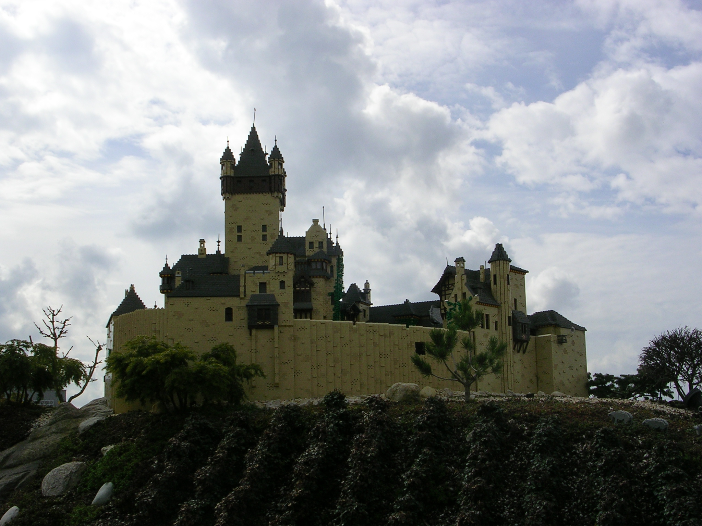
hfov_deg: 41.2
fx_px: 933
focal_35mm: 46
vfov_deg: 31.5
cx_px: 351
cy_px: 263
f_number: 6.1
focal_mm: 7.1
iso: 50
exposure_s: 1/689
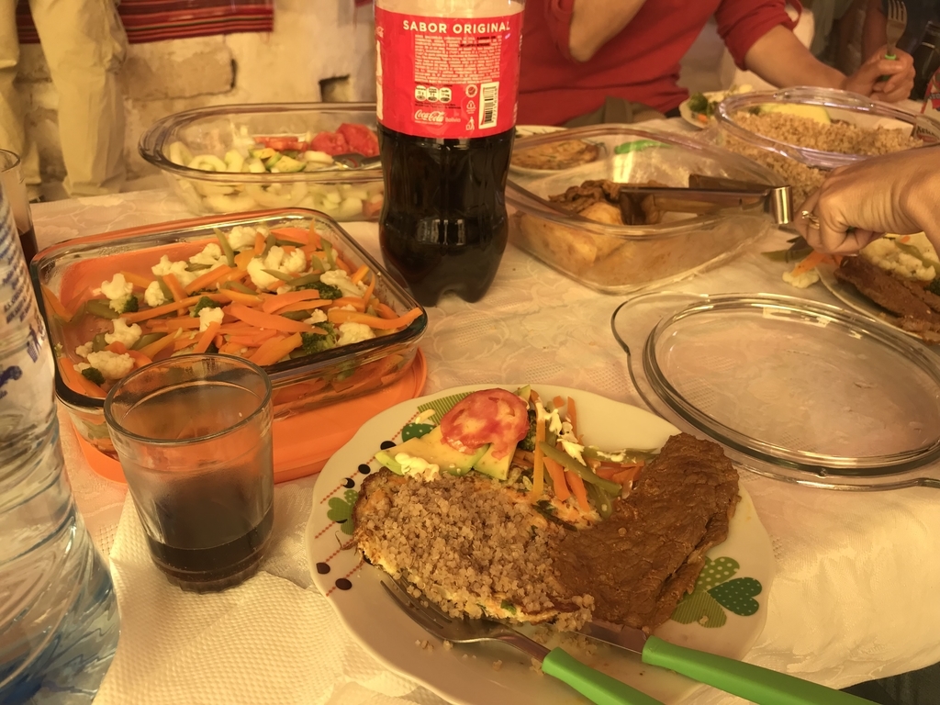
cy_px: 352
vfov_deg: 49.7
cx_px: 470
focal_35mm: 28
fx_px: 760
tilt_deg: -32.4
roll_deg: -3.7
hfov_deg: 63.4
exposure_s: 1/102
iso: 20
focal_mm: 3.99
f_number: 1.8
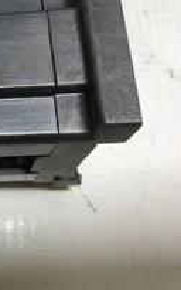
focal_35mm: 64
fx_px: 505
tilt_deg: -69.5
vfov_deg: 31.8
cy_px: 98
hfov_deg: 18.2
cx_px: -88
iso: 32
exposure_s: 1/120
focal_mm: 3.3
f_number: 2.4
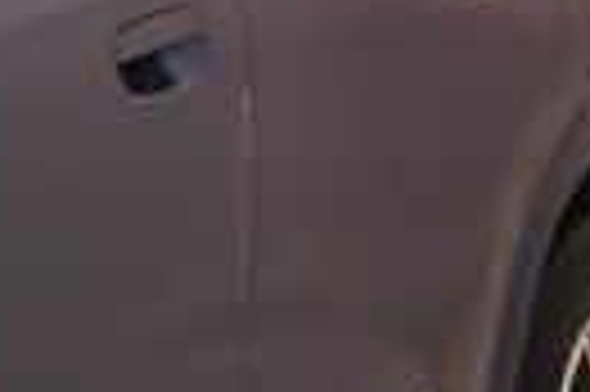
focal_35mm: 823
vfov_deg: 1.7
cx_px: -928
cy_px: 205
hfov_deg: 2.5
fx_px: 13471
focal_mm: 90
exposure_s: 1/25
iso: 640
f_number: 5.3
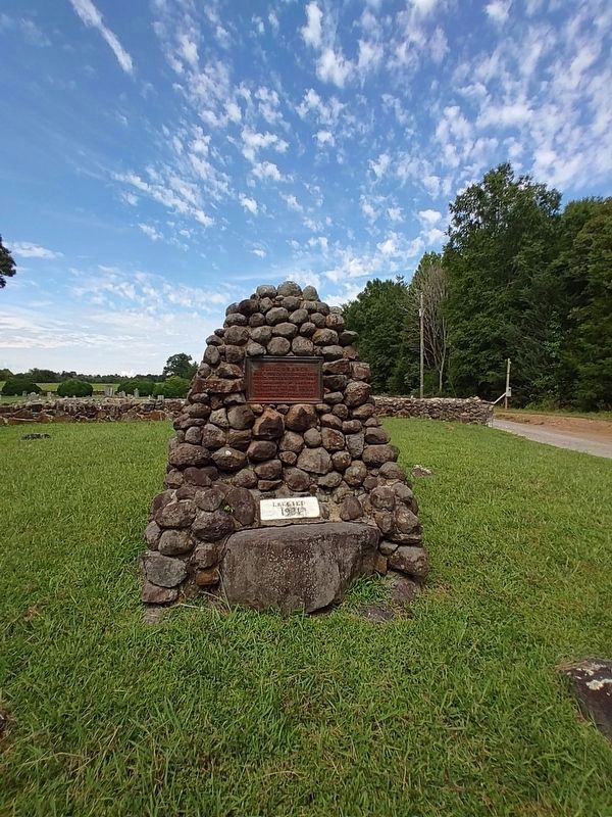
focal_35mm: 22
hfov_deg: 61.1
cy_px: 408
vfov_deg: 76.4
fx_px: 519
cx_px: 306
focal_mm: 1.4
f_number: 2.2
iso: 50
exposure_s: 1/855
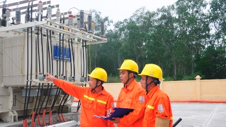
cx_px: 109
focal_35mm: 40
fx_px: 240
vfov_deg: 29.6
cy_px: 74
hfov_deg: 50.5
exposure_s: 1/320
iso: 1000
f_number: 9
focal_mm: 24
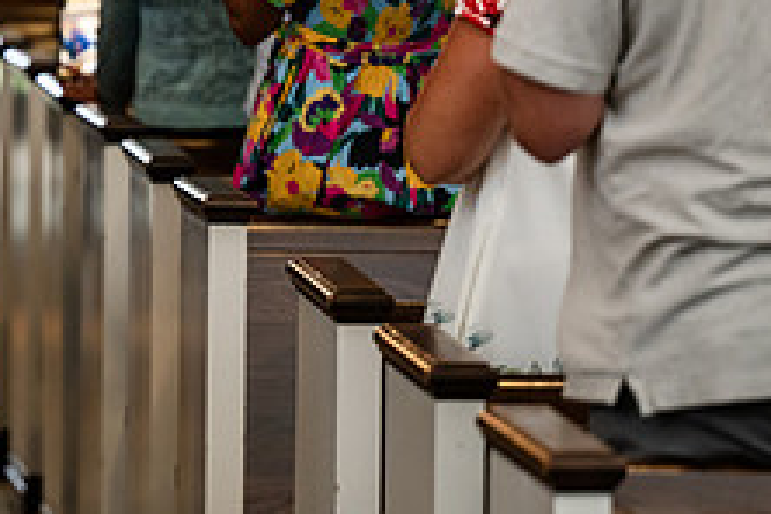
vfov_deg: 3.9
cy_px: -5
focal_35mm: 352
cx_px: -208
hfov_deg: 5.8
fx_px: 7538
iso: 1250
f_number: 3.2
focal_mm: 135
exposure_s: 1/200
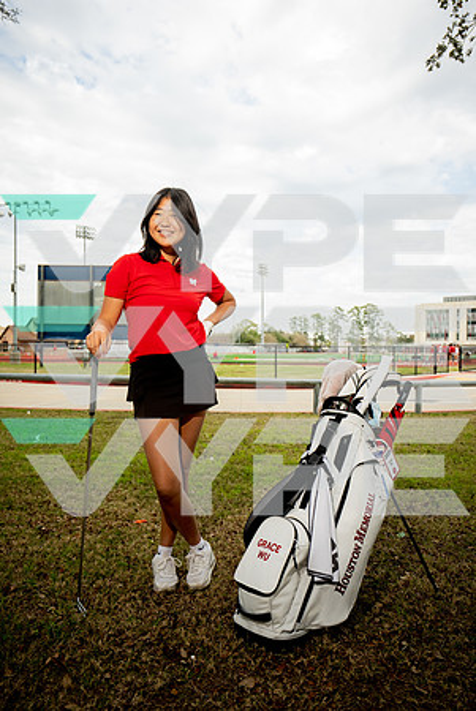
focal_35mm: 27
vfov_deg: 67.3
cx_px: 238
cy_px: 356
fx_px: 534
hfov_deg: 48.0
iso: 250
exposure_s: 1/500
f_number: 4
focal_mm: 27
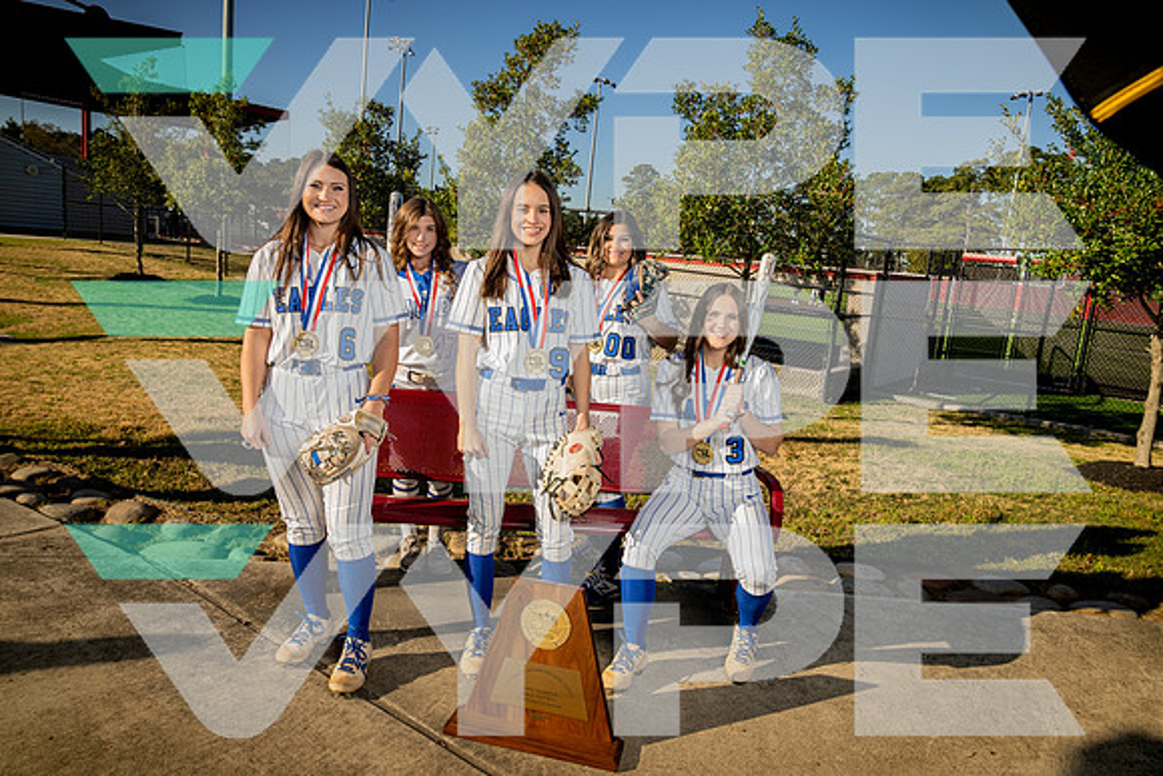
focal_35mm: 24
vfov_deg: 53.2
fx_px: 775
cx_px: 582
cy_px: 388
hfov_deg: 73.7
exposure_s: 1/250
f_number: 10
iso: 200
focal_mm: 24
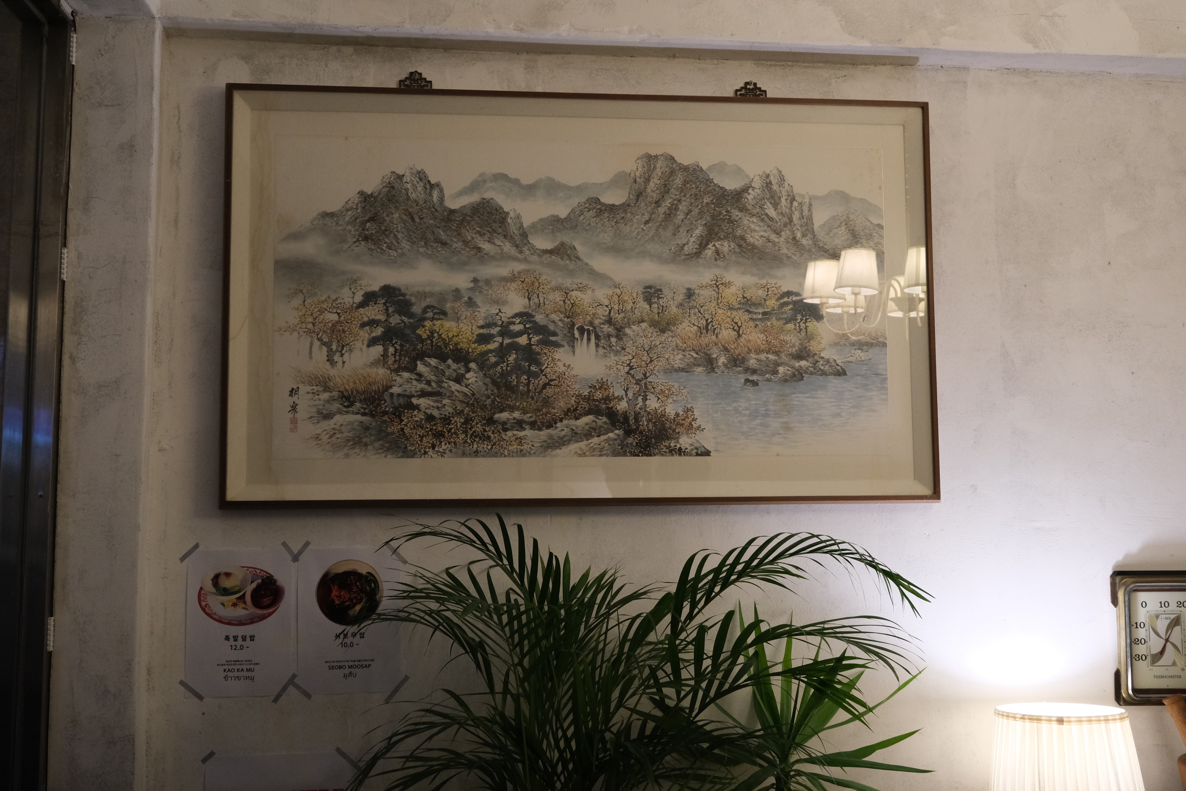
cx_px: 593
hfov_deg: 54.4
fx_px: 1153
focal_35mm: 35
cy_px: 396
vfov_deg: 37.8
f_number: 4
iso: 2500
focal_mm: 23.5
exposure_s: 1/100
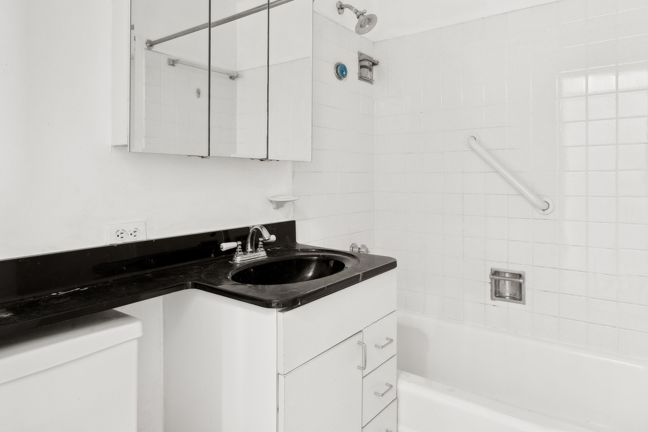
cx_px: 347
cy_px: 186
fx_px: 378
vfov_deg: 59.3
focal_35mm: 21
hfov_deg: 81.1
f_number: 8
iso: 200
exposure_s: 1/1.67
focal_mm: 16
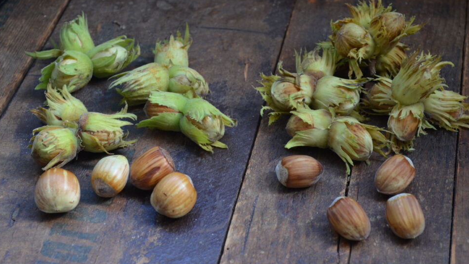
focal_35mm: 76
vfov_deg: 16.0
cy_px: 138
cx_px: 237
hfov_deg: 28.0
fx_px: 940
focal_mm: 45
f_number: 5.3
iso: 800
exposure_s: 1/60
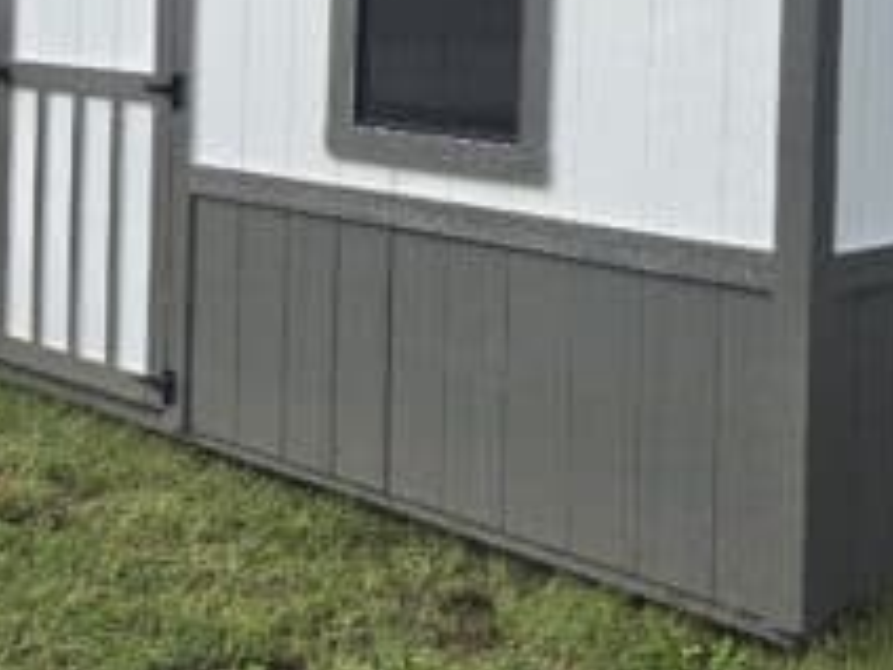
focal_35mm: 65
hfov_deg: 29.7
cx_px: 358
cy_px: 4
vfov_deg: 21.8
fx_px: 1677
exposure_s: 1/3436
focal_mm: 5.4
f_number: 1.8
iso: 80
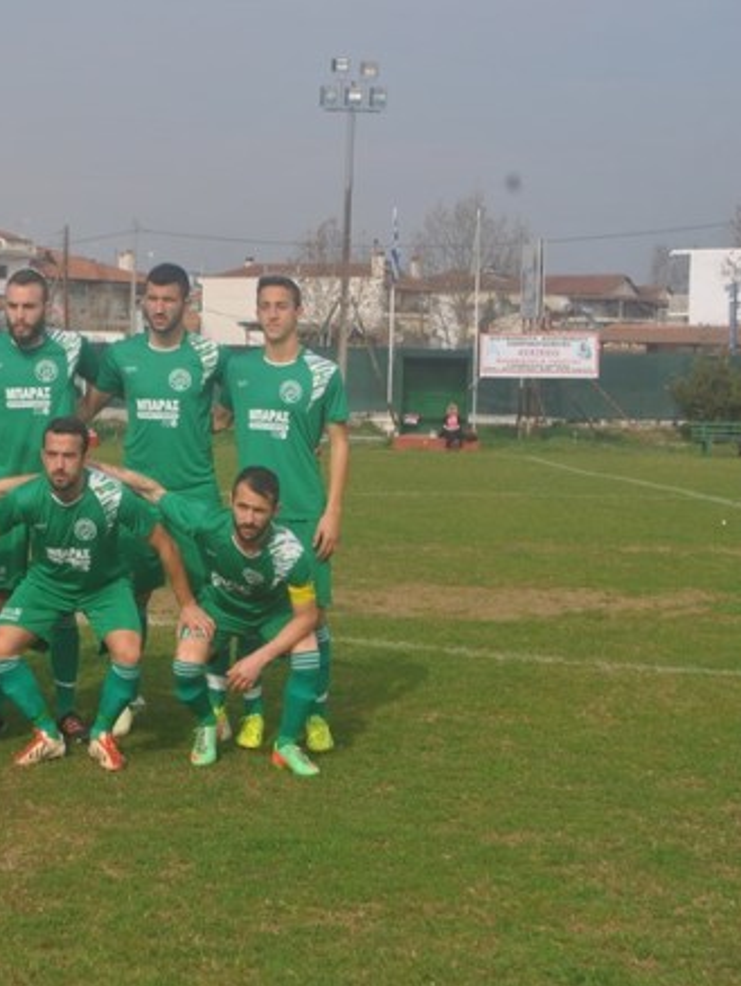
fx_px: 2481
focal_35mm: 87
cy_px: 493
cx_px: 86
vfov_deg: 22.5
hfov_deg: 16.8
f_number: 8
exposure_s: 1/250
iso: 100
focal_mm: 40
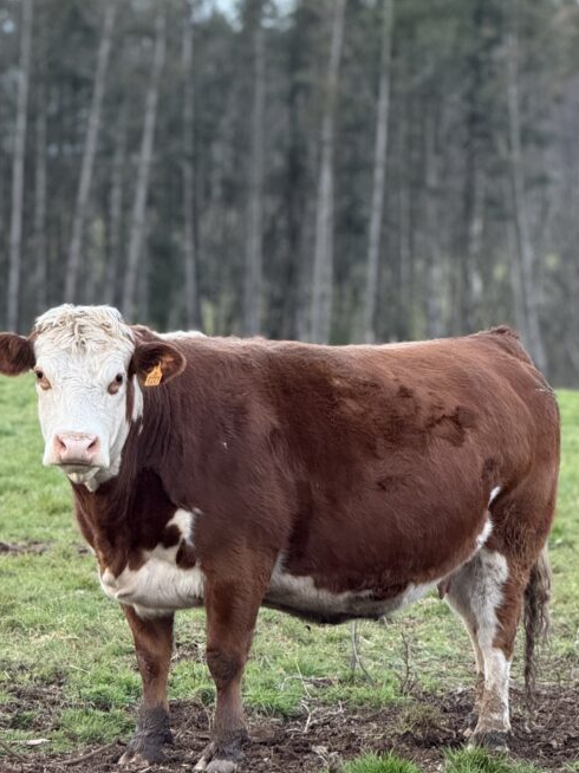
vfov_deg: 10.5
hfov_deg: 7.9
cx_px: 271
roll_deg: +0.6
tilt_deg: -0.9
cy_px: 472
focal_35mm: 188
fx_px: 4195
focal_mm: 15.66
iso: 400
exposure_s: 1/99
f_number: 2.8
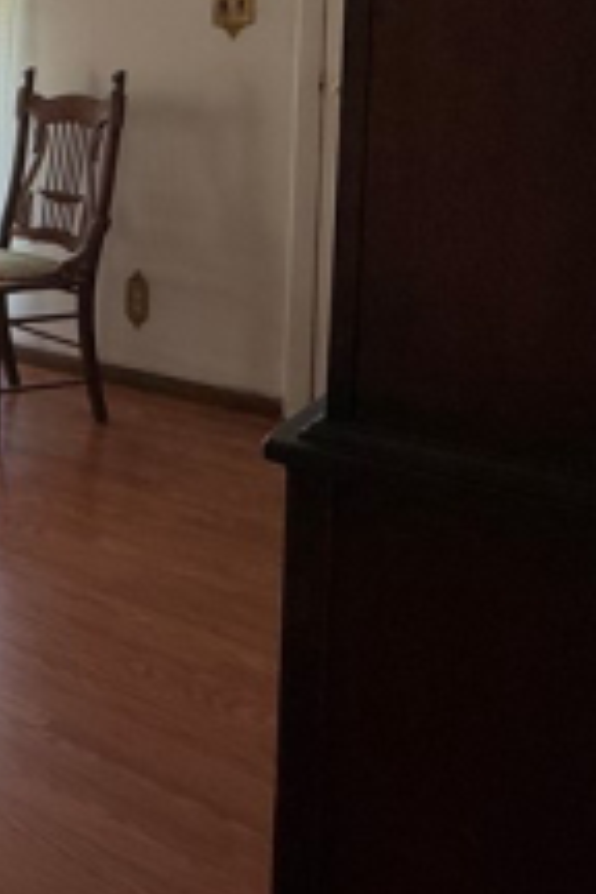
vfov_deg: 41.3
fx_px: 1117
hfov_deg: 22.0
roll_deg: +1.7
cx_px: -404
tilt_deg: -5.7
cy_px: 153
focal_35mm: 45
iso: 64
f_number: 2.2
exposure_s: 1/99
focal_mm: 2.22
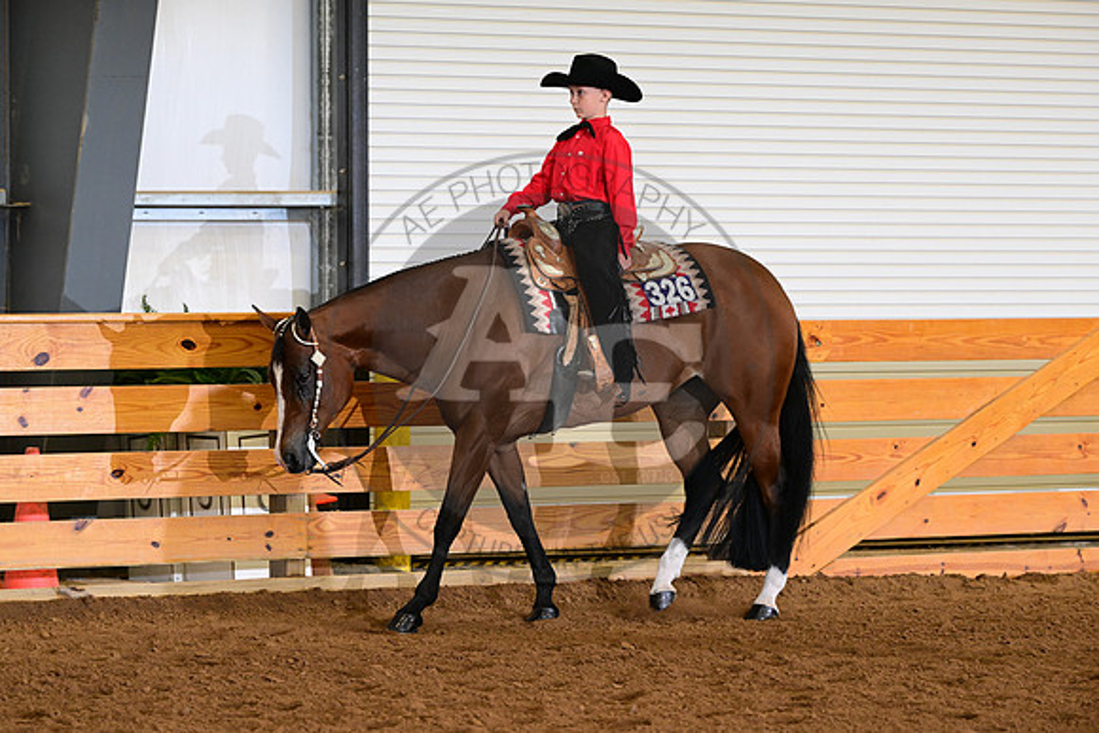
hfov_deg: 12.1
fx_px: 5191
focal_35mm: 170
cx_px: 550
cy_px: 366
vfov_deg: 8.1
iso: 2500
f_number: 5.6
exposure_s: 1/200
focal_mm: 170
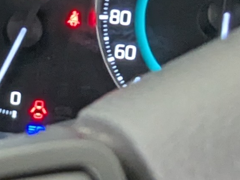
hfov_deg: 16.5
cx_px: -40
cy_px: 281
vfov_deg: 12.2
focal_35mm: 115
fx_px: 797
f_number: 2.2
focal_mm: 2.35
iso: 183
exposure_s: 1/56.4
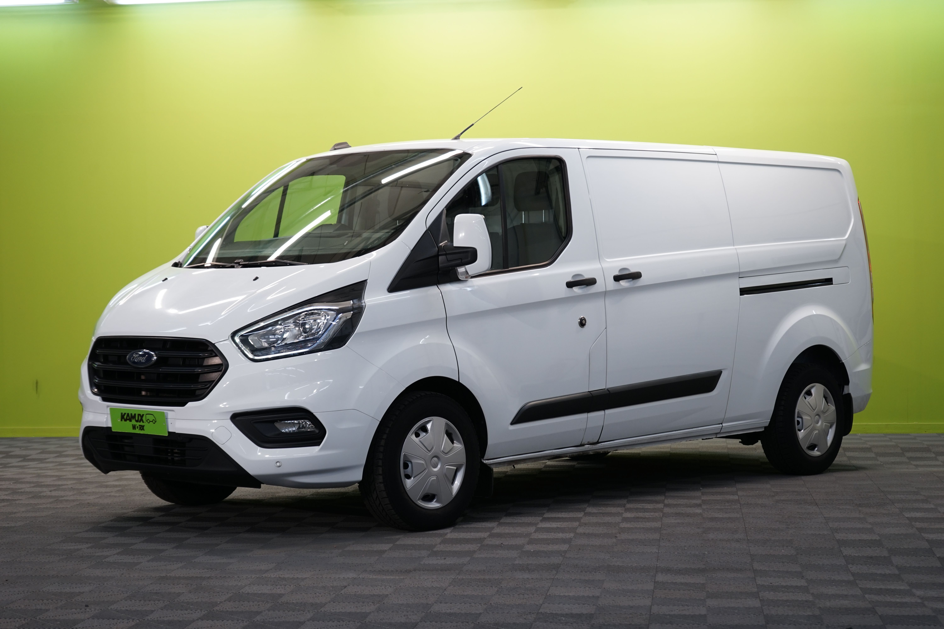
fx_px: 1835
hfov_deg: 28.8
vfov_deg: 19.5
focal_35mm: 70
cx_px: 472
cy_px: 314
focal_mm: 70
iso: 320
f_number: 5.6
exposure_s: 1/30
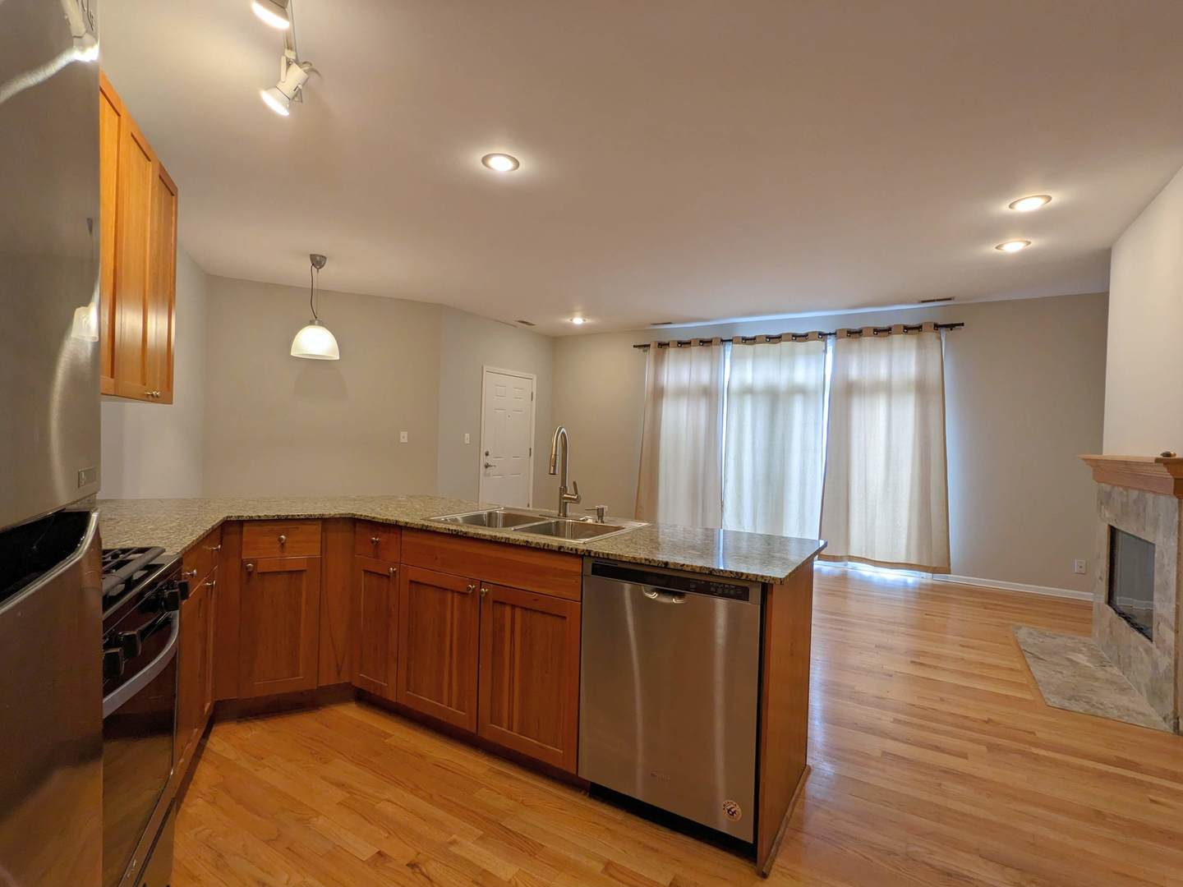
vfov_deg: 78.1
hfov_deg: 94.5
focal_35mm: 16
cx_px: 592
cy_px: 444
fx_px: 547
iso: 54
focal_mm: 2.22
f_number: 2.2
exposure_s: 1/24
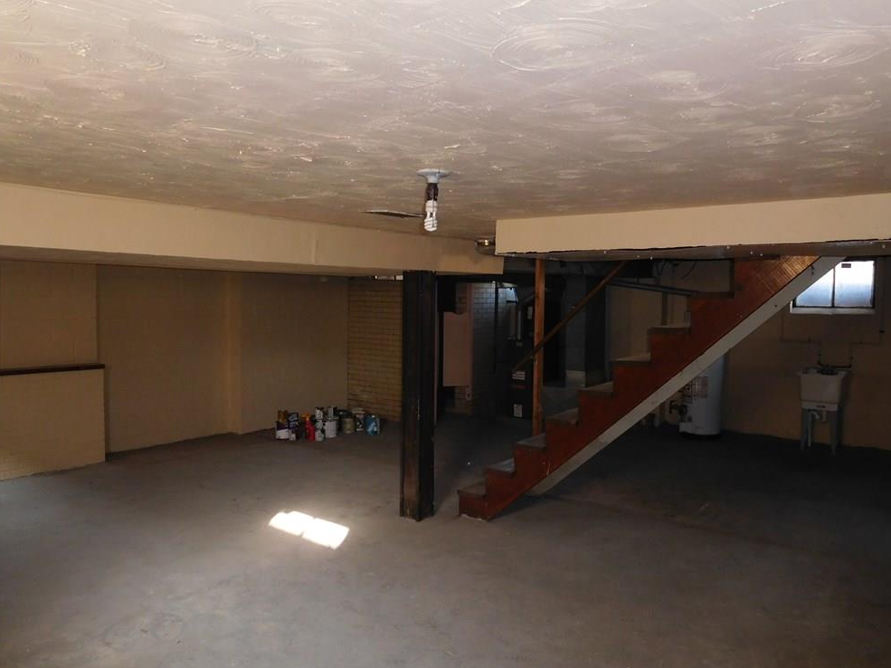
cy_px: 334
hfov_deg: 67.3
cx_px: 460
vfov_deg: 53.0
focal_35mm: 26
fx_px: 669
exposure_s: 1/30
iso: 280
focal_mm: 4.5
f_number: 3.4
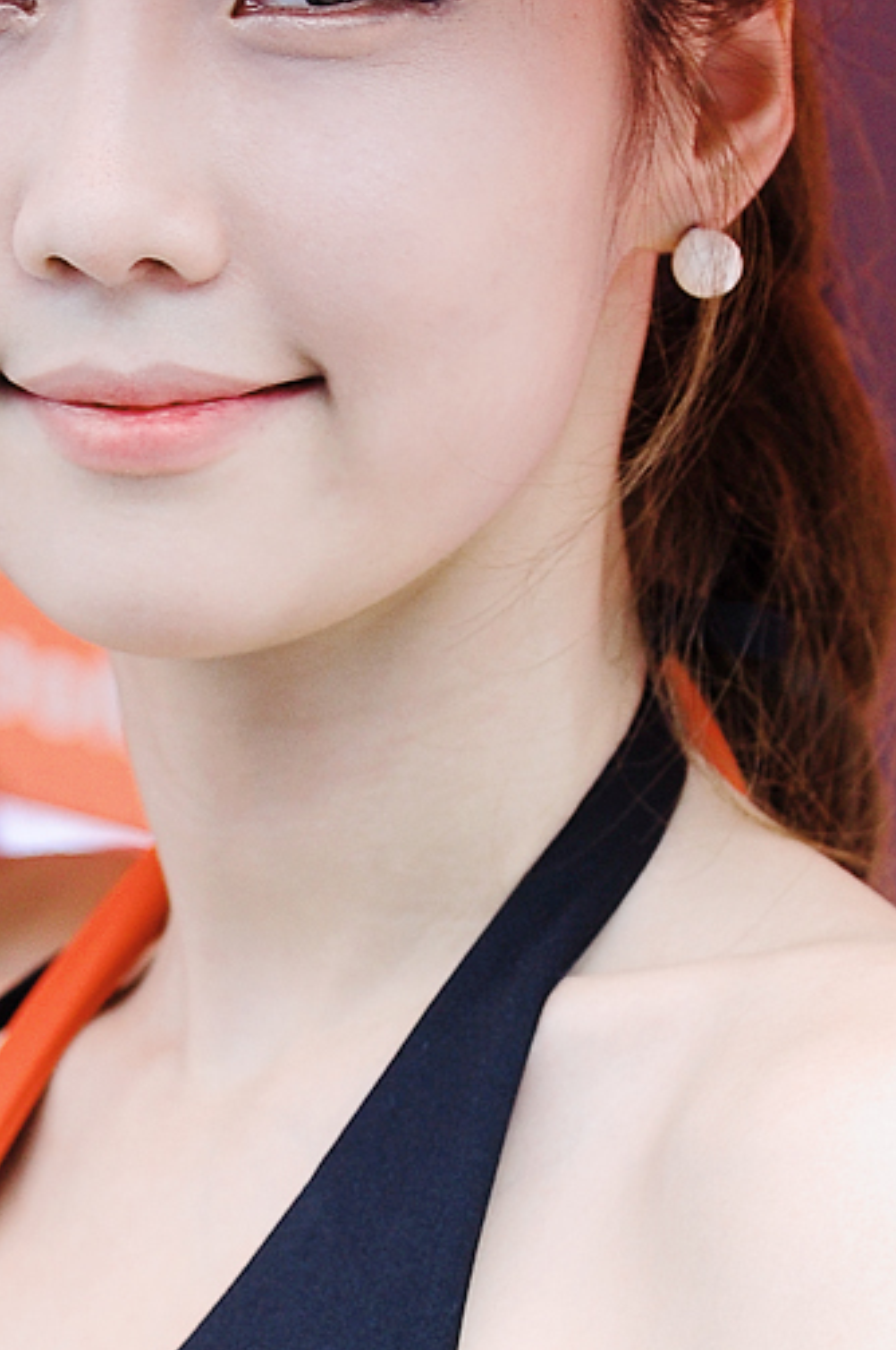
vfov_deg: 5.5
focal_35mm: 377
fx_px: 14112
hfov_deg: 3.6
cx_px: 169
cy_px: 641
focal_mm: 82
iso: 200
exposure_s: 1/400
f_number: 2.8
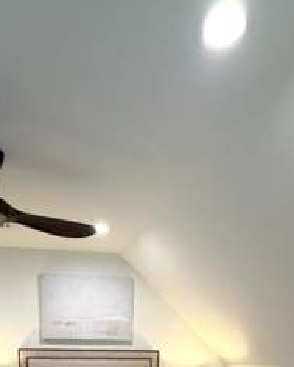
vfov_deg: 36.3
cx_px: 106
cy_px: 454
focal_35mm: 37
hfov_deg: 39.8
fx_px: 402
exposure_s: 1/120
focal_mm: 2.22
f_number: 2.2
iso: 200
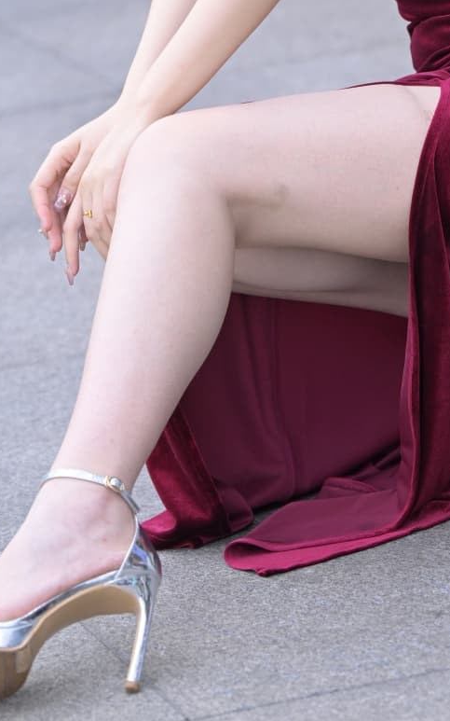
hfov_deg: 4.8
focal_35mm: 273
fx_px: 5358
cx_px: 307
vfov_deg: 7.7
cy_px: -28
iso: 250
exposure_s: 1/400
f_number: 4
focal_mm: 115
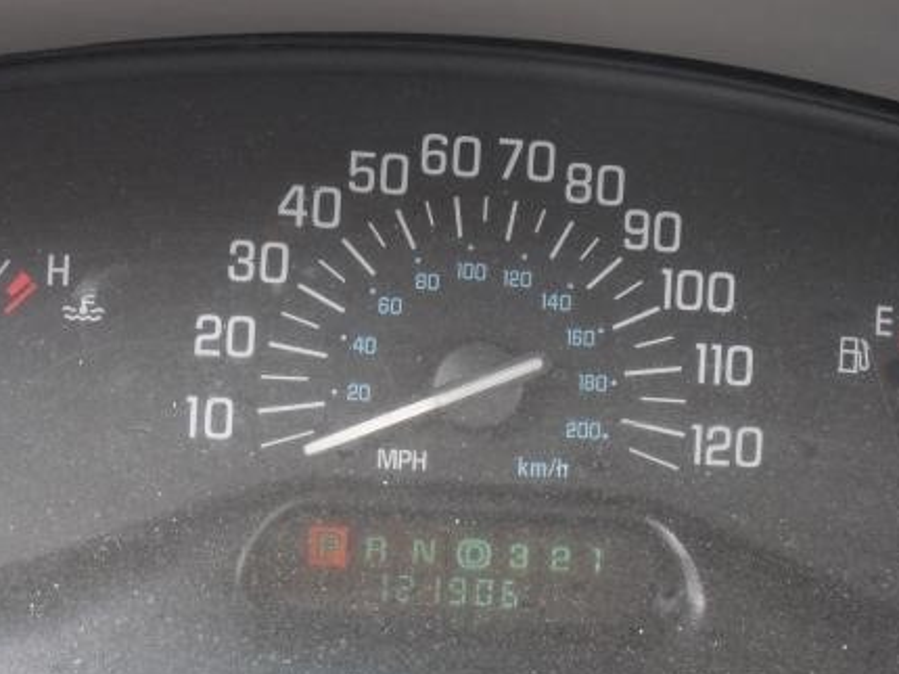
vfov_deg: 21.8
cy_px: 475
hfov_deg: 29.0
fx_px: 1739
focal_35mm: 67
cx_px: 445
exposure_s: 1/80
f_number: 3.1
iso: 160
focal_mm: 6.3
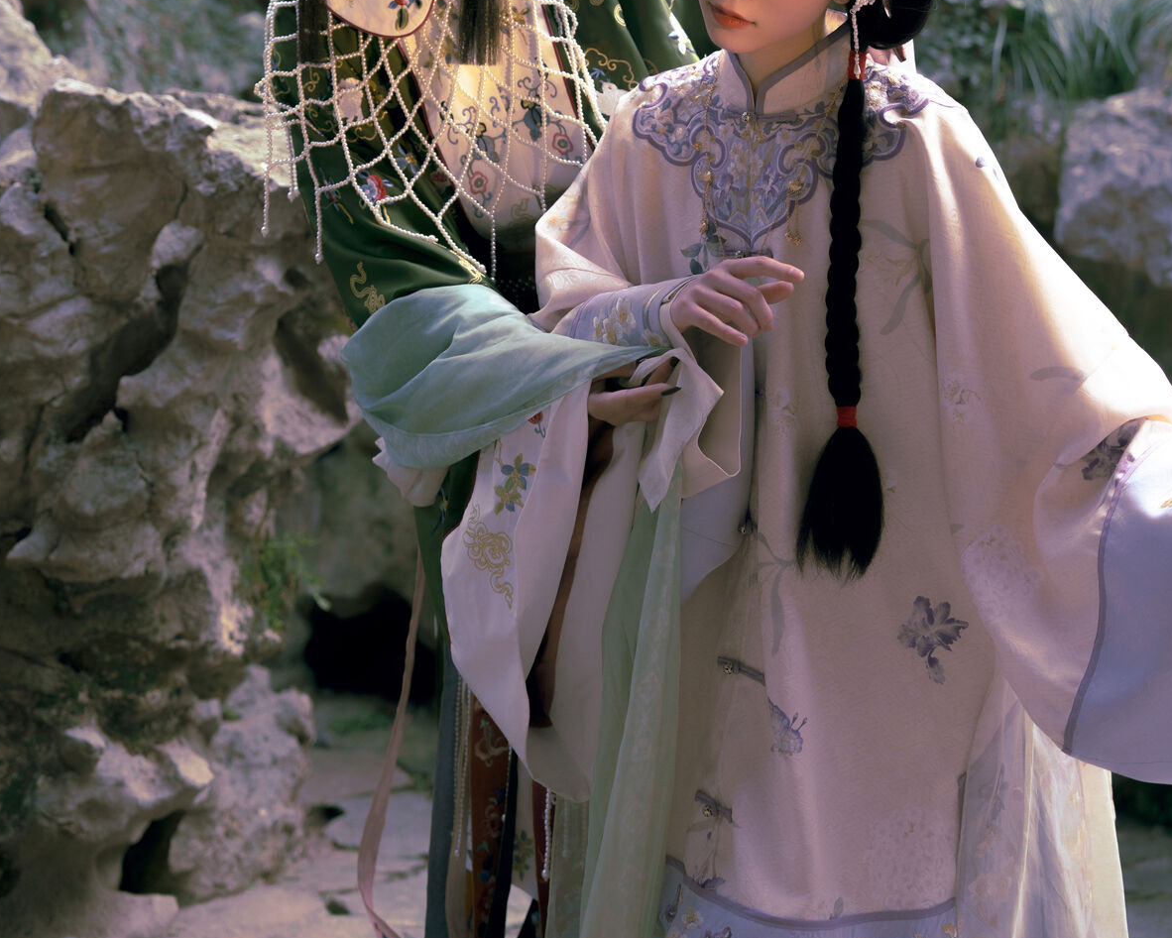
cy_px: 164
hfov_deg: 27.1
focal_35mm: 70
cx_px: 580
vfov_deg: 21.5
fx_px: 2428
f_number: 2.8
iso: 500
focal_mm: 49
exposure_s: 1/500
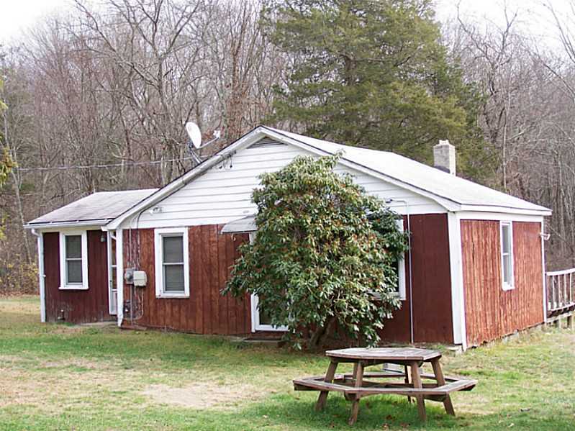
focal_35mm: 59
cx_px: 288
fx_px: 980
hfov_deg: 32.7
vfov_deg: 24.8
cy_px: 216
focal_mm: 9.8
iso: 80
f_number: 3.1
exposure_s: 1/200
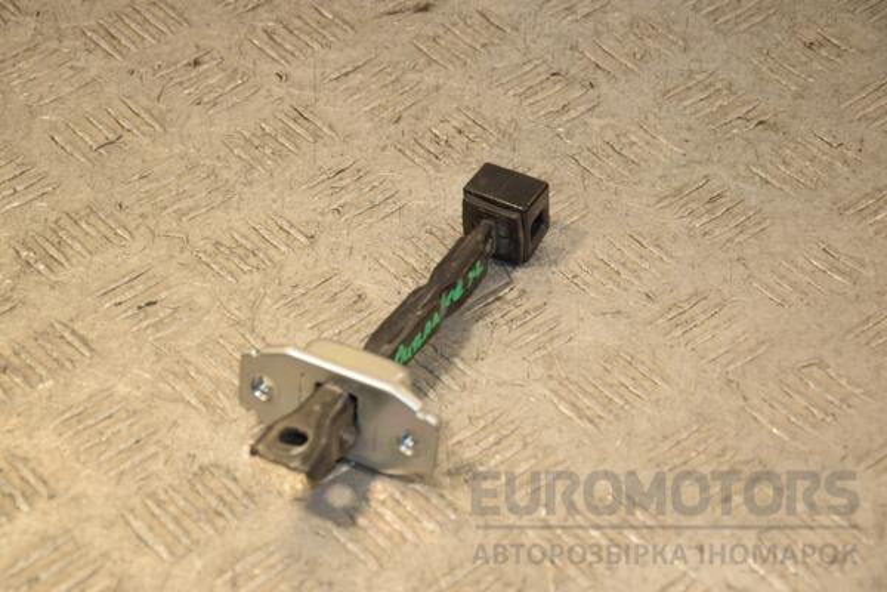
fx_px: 2587
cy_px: 296
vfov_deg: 13.0
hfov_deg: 19.5
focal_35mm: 105
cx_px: 444
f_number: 6.3
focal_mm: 70
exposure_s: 1/200
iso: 800
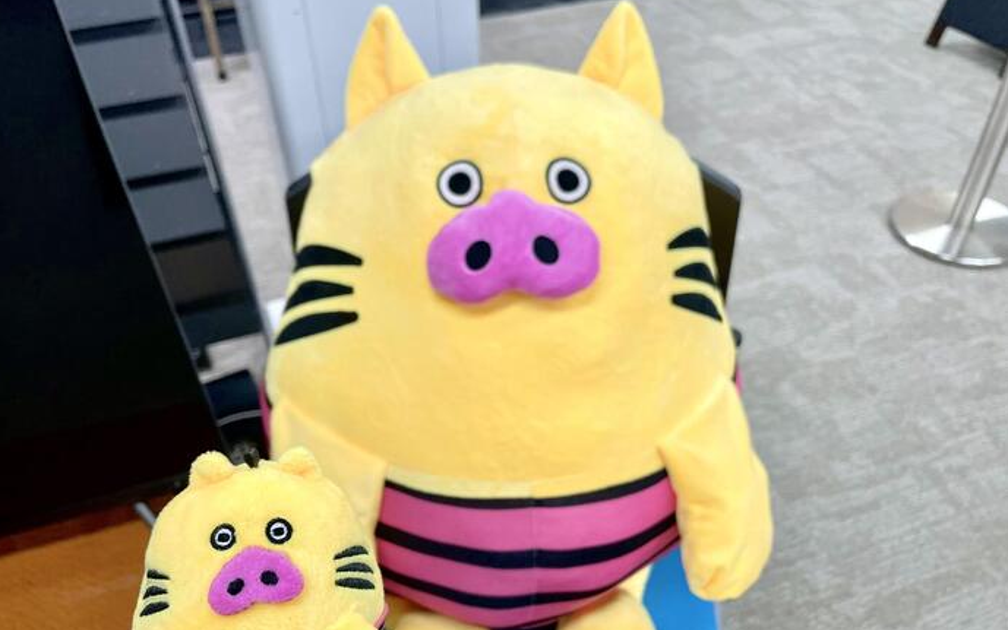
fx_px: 769
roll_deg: +2.1
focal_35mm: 28
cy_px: 368
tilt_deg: -42.9
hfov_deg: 66.5
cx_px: 499
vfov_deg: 44.4
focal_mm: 4.2
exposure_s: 1/120
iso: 125
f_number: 1.6
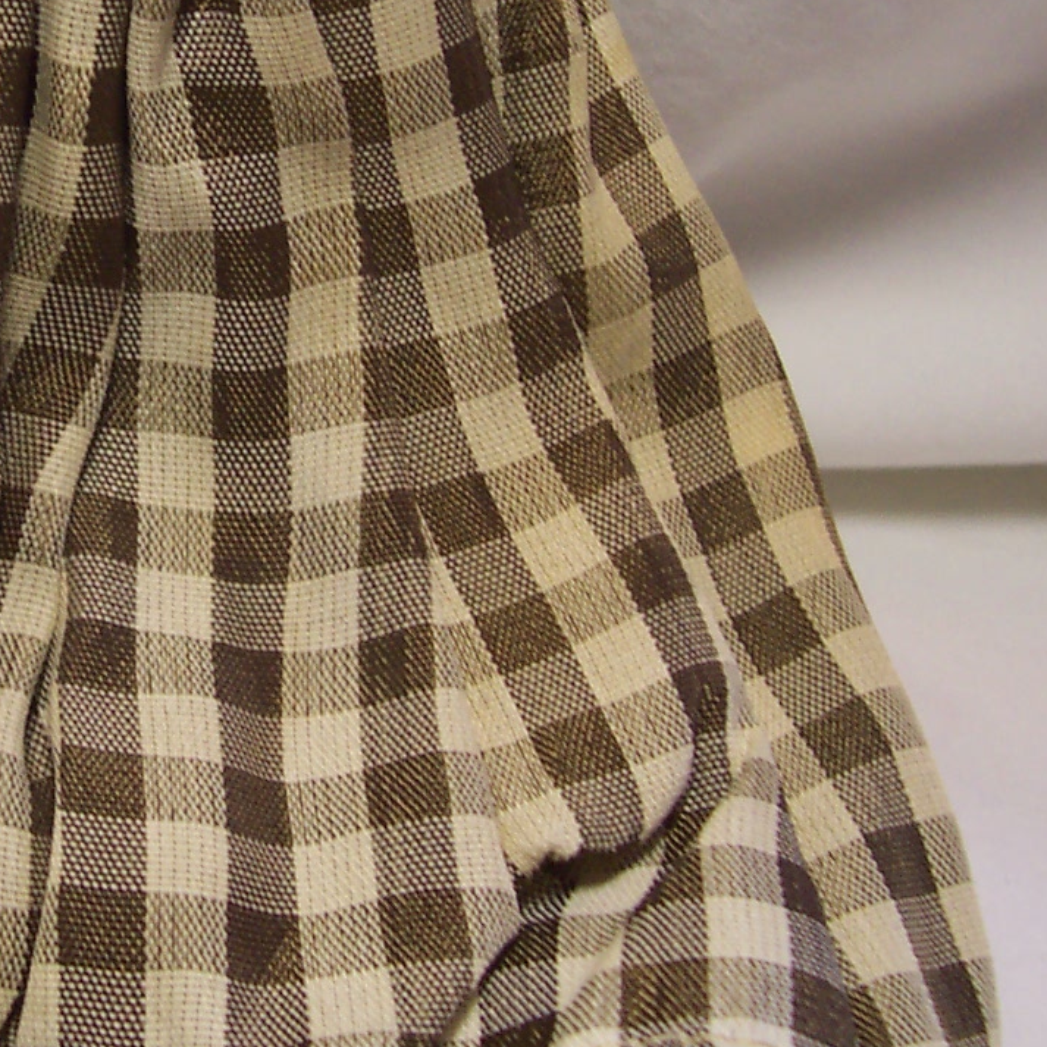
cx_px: 107
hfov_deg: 22.2
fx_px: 2601
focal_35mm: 76
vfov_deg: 22.6
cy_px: 270
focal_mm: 5.6
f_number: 2.8
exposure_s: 1/45
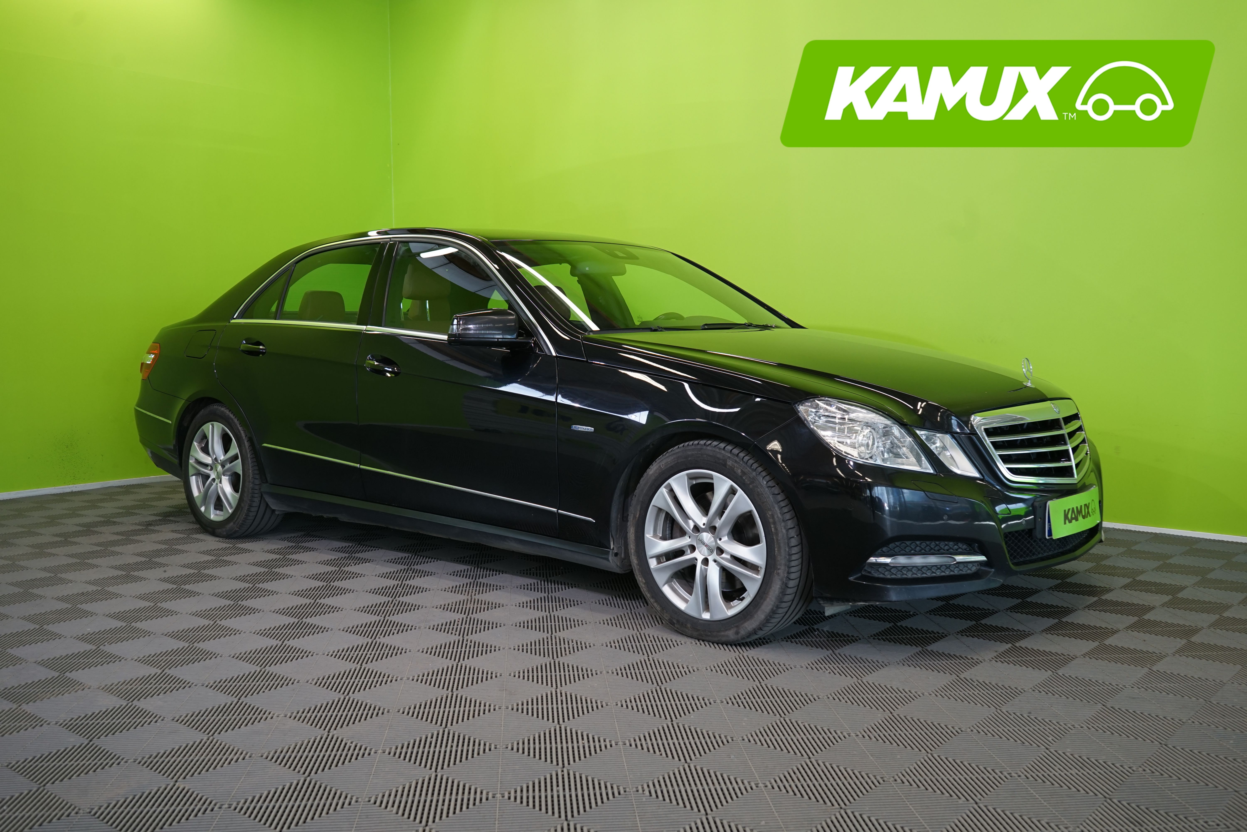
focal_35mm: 33
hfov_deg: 57.2
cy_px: 416
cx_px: 624
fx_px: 1143
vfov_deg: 40.0
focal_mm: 33
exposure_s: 1/50
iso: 500
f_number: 6.3
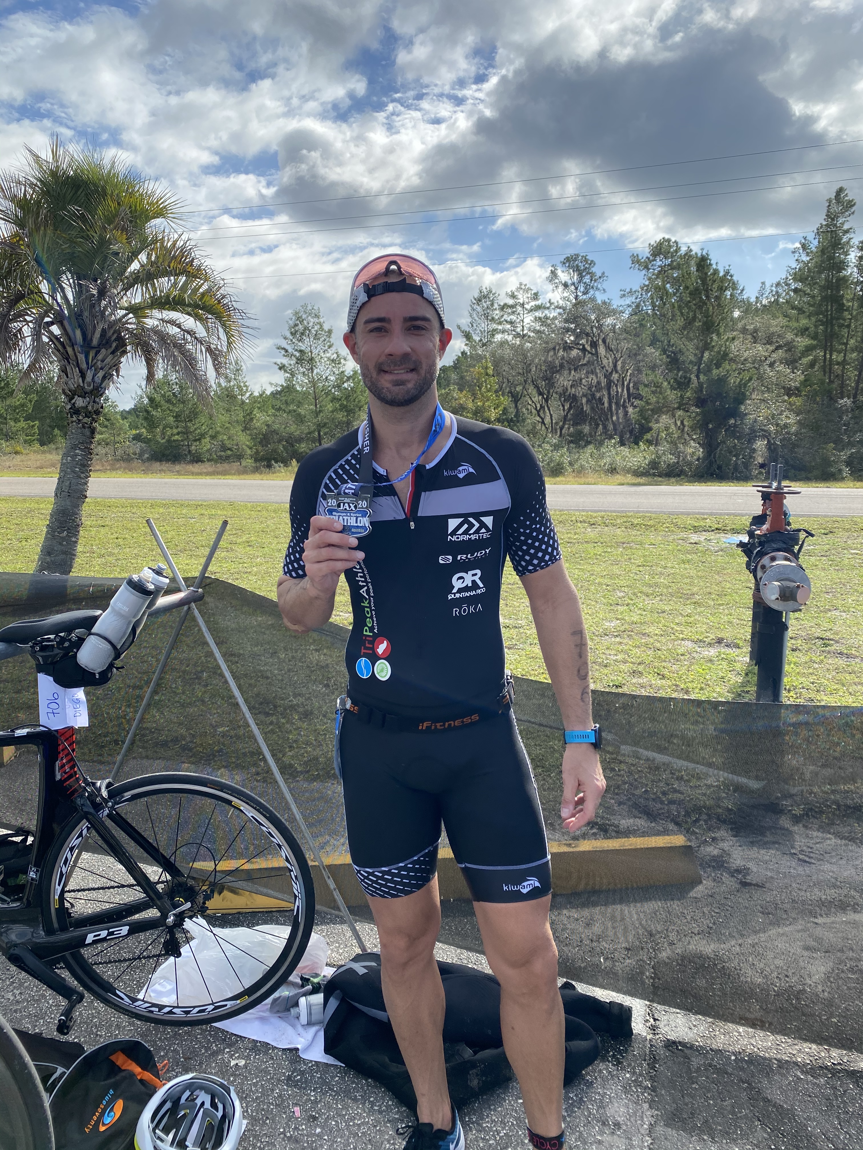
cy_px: 575
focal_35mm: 26
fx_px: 864
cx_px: 432
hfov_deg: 53.1
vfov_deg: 67.3
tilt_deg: -8.0
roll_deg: +0.8
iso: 32
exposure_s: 1/2463
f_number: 1.8
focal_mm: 4.25
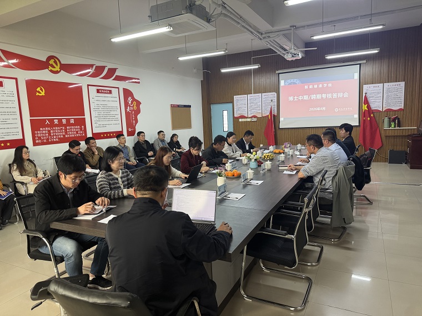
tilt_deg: -7.8
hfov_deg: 71.6
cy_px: 158
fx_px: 293
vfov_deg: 56.8
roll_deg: +3.2
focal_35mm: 24
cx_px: 211
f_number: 1.78
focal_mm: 6.76
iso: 200
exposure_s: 1/112
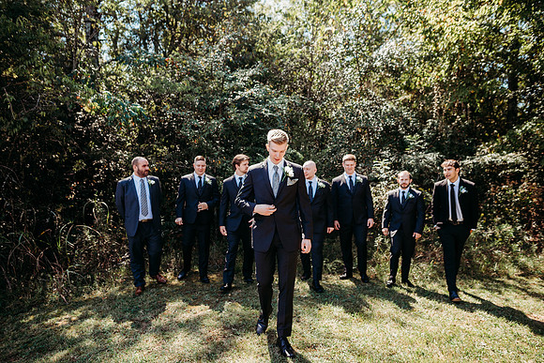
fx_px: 363
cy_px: 182
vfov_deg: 53.2
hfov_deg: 73.7
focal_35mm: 24
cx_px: 272
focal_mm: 24
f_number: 2.8
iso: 100
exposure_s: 1/400
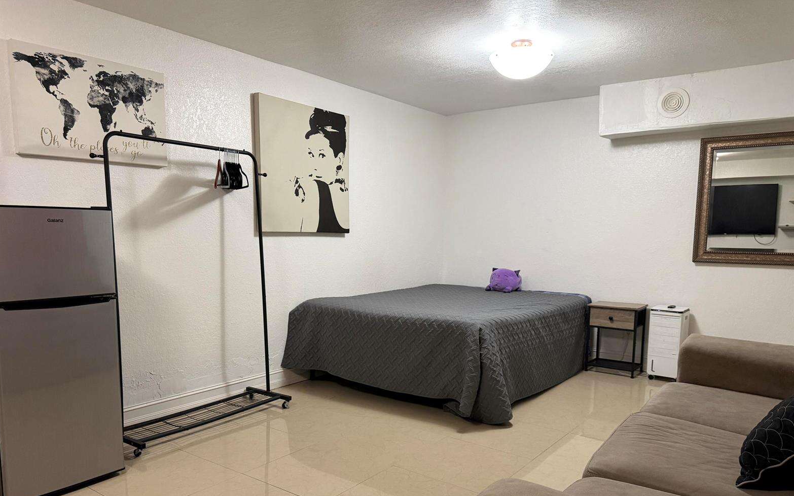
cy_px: 302
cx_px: 389
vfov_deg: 47.3
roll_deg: -0.1
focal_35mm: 26
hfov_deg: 70.4
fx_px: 562
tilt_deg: -6.8
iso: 320
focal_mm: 6.76
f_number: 1.78
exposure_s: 1/60
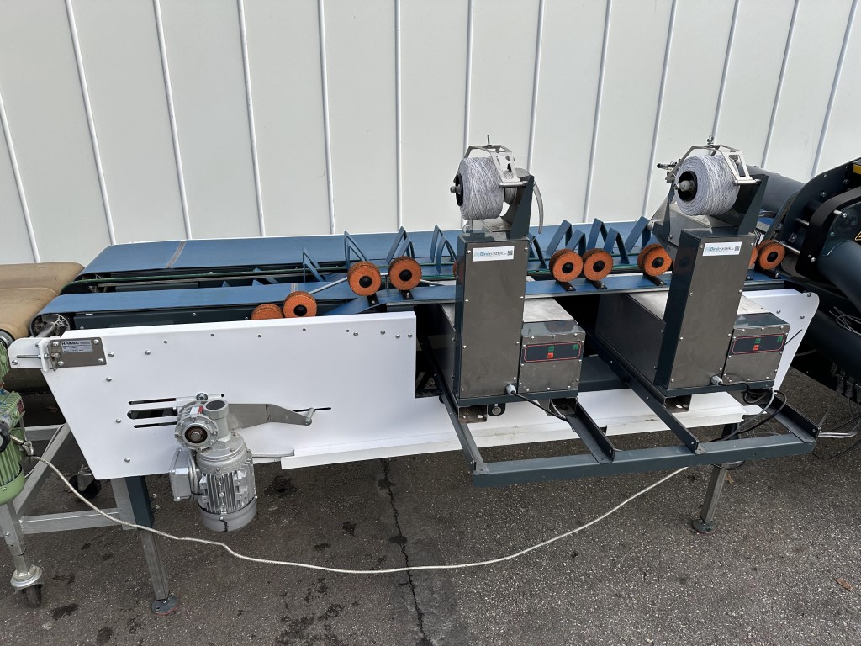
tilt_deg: -22.2
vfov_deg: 56.8
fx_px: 597
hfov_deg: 71.6
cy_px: 323
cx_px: 430
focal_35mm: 24
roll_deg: -0.1
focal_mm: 6.86
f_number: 1.78
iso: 80
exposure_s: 1/962
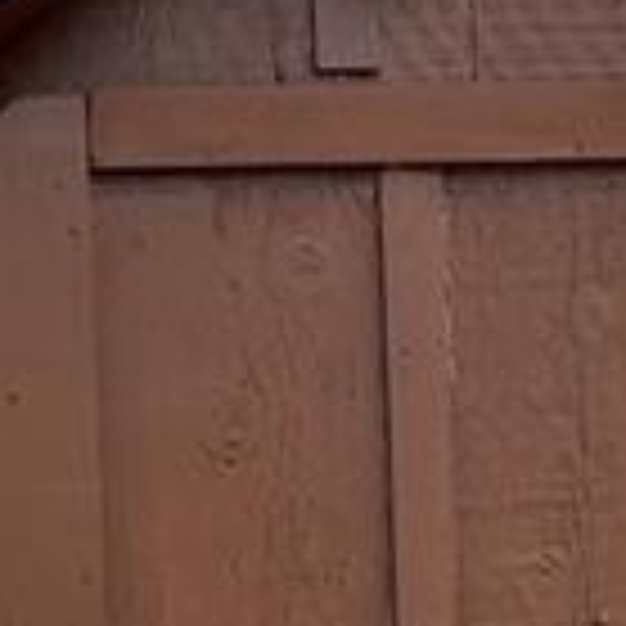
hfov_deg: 17.5
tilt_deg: -4.9
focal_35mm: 99
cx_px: 221
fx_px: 2026
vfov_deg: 15.9
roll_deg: -0.8
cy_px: 982
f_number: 1.8
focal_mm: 1.57
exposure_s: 1/118
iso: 32
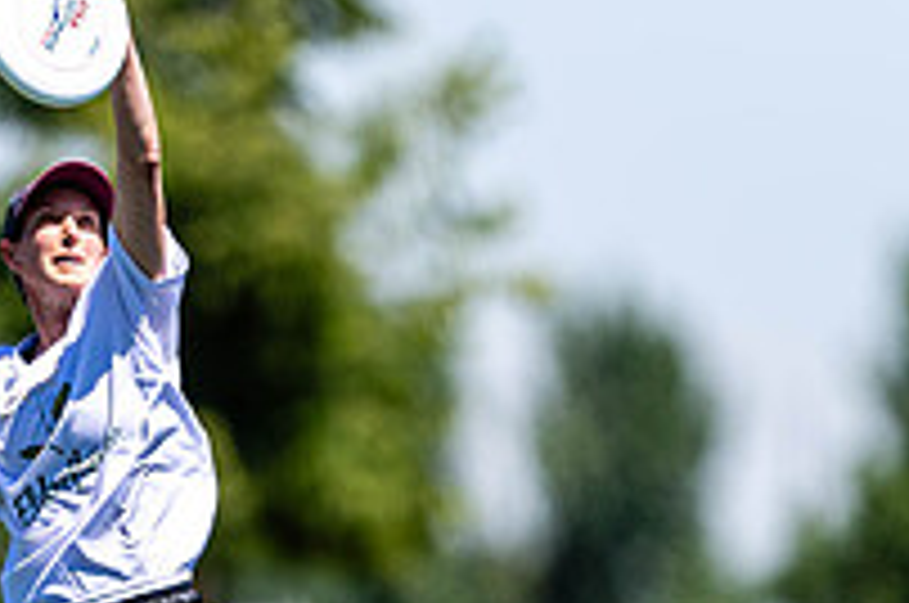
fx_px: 41016
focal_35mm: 1627
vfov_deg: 0.8
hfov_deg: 1.3
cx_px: 103
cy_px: 626
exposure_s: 1/2000
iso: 100
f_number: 2.8
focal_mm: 400
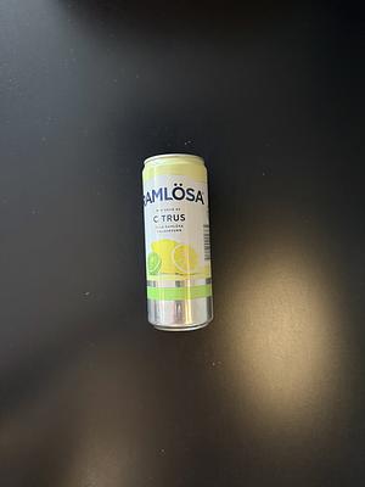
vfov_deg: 71.6
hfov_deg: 56.8
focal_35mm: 24
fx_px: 337
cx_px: 182
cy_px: 244
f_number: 1.78
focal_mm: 6.76
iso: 800
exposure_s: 1/33
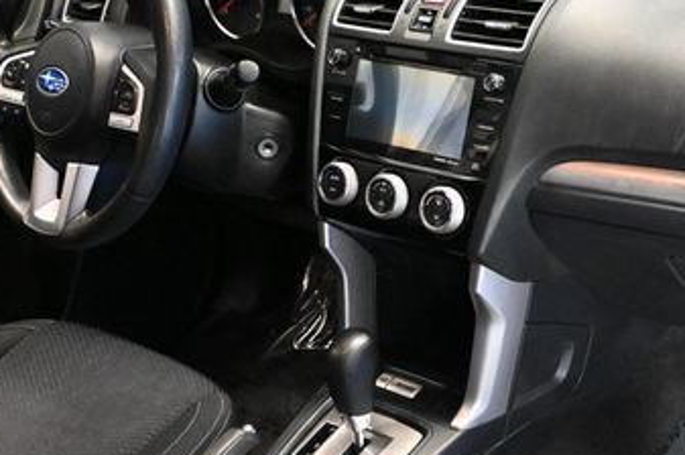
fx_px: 1084
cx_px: 555
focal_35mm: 57
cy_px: 266
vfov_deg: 23.7
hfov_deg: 34.0
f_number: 3.8
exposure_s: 1/60
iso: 8000
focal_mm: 20
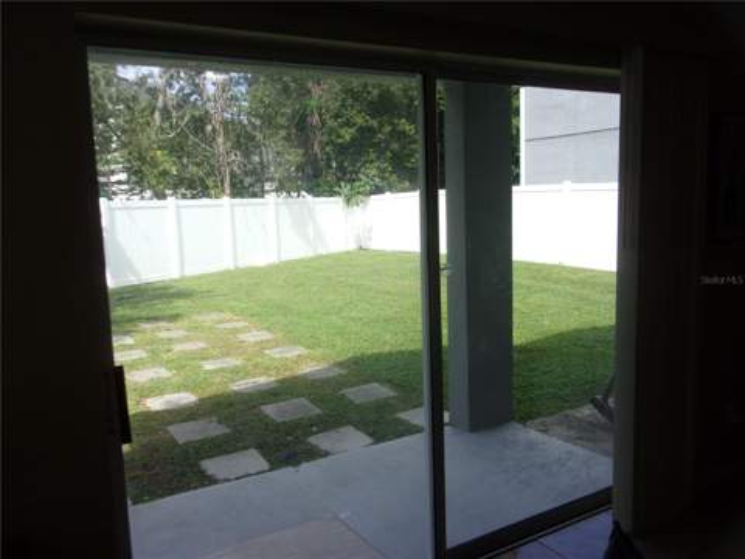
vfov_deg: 49.7
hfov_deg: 63.4
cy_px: 280
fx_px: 603
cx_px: 372
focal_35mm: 28
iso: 80
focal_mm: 5.1
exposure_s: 1/200
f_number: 3.9
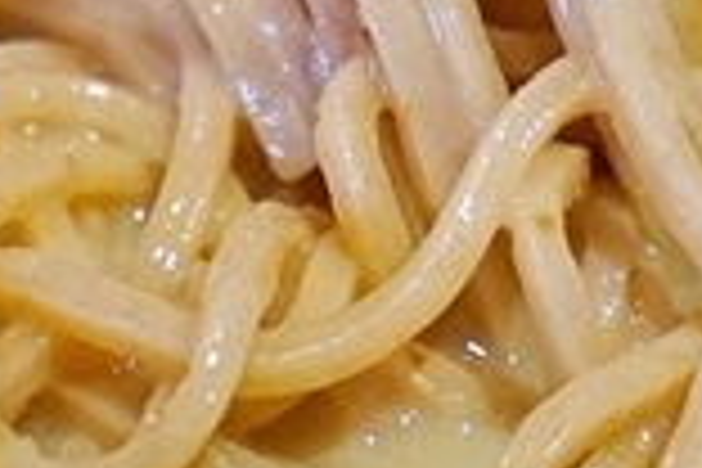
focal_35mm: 179
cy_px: -227
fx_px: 3490
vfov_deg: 7.5
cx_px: 176
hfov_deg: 11.5
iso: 1250
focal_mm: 35
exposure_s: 1/60
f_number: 5.6
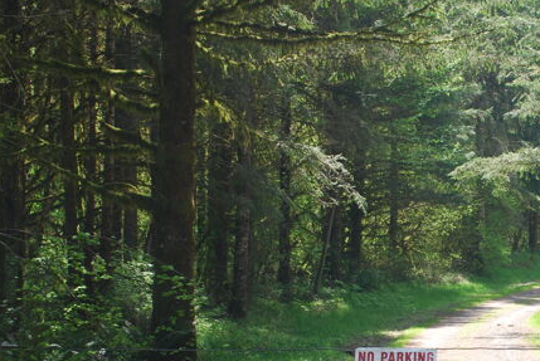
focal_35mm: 98
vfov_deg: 14.0
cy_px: 255
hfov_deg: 20.3
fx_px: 1470
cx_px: 498
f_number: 8
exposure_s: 1/60
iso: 160
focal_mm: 35
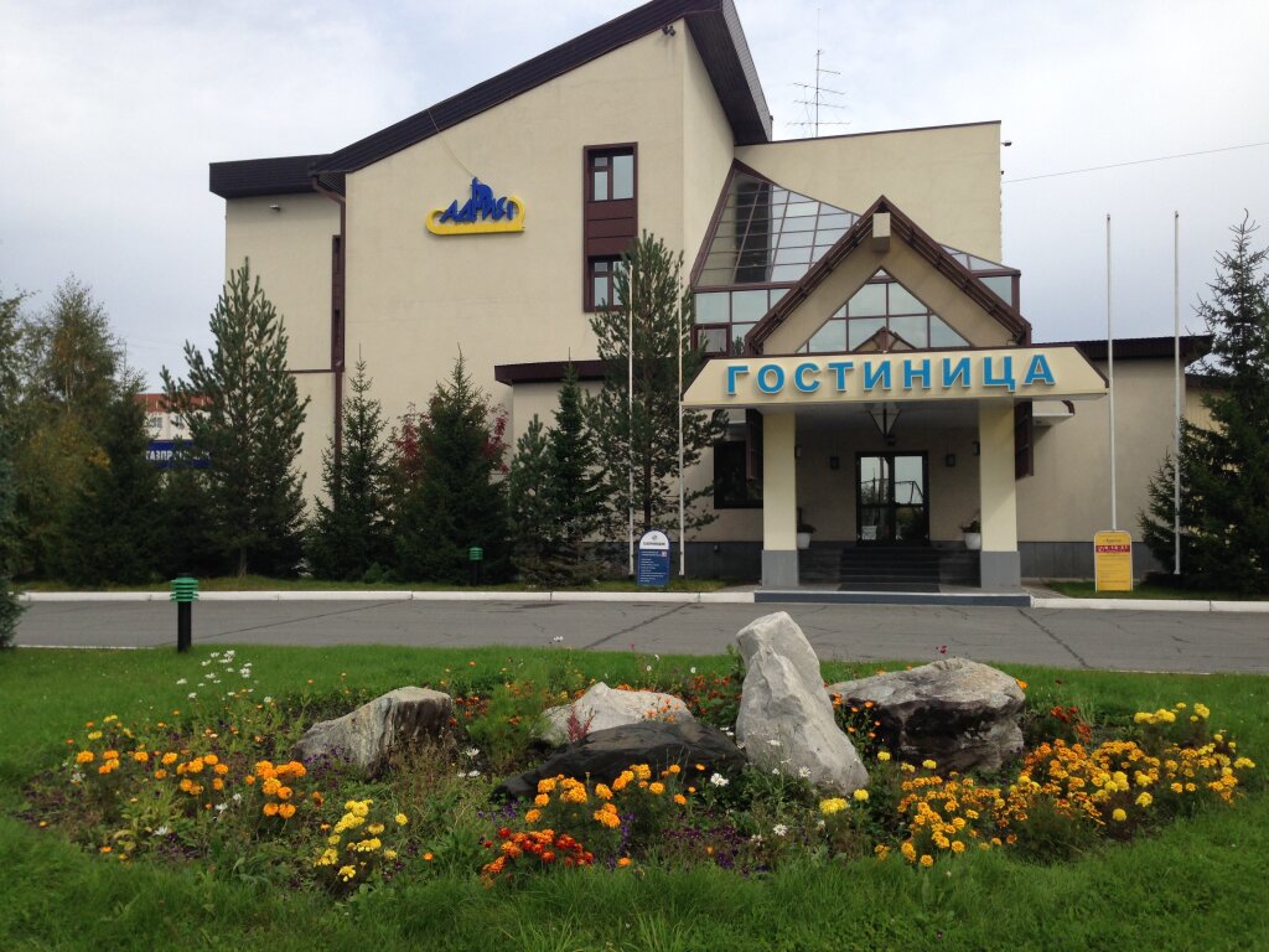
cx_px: 634
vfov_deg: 42.9
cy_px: 476
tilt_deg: +4.5
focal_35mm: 33
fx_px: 1210
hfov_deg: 55.4
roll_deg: -1.3
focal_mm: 4.12
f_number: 2.4
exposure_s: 1/1004
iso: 50
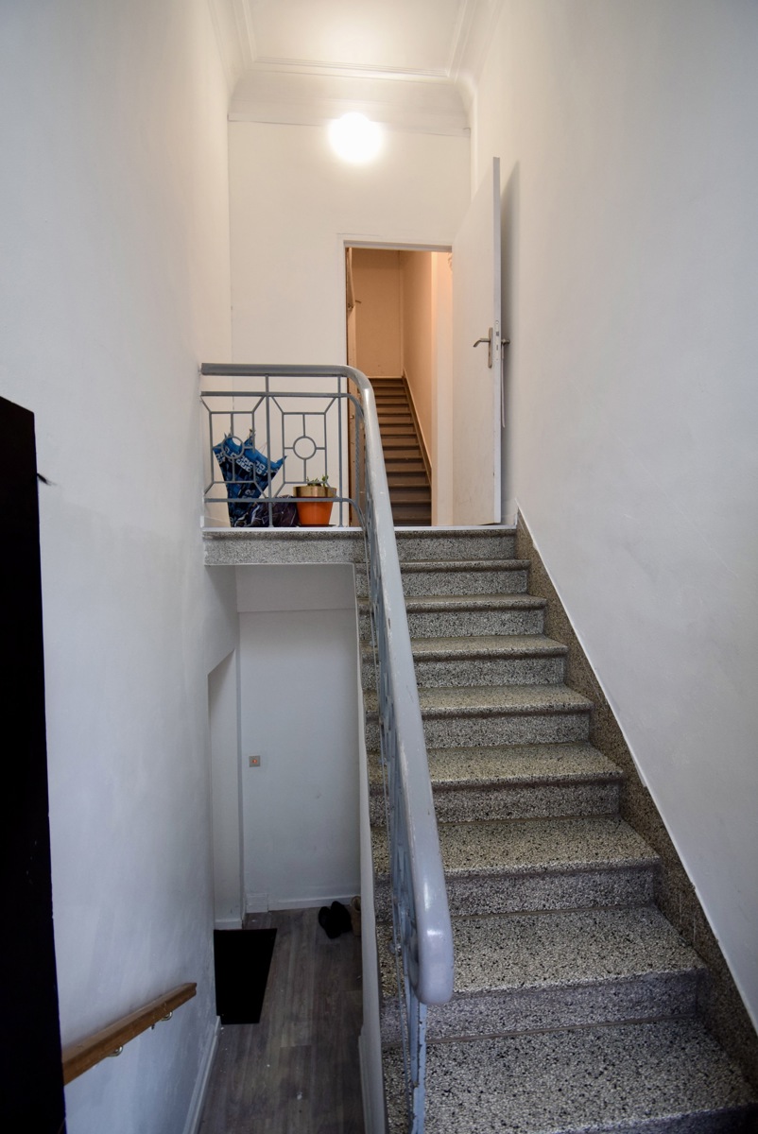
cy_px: 567
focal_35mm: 15
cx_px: 379
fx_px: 473
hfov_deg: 77.4
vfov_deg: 100.3
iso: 800
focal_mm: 10
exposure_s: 1/40
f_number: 4.5
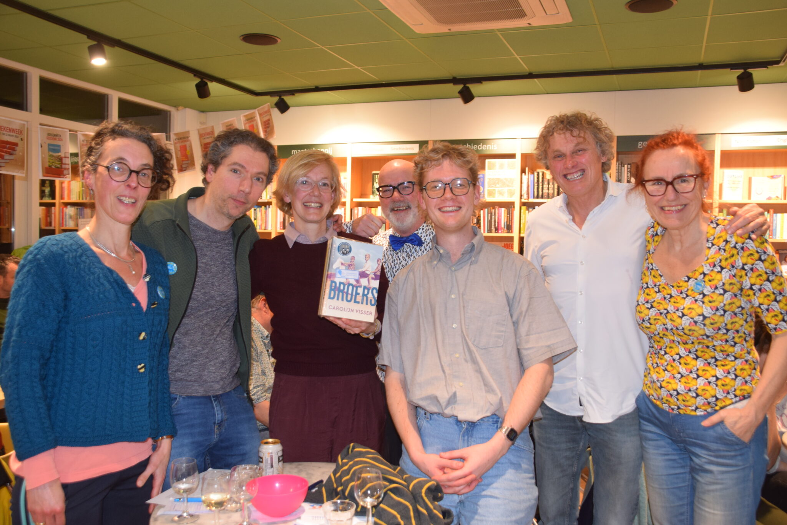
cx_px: 394
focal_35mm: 34
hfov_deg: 55.1
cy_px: 262
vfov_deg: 38.4
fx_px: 754
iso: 800
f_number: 4.5
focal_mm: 23
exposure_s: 1/80
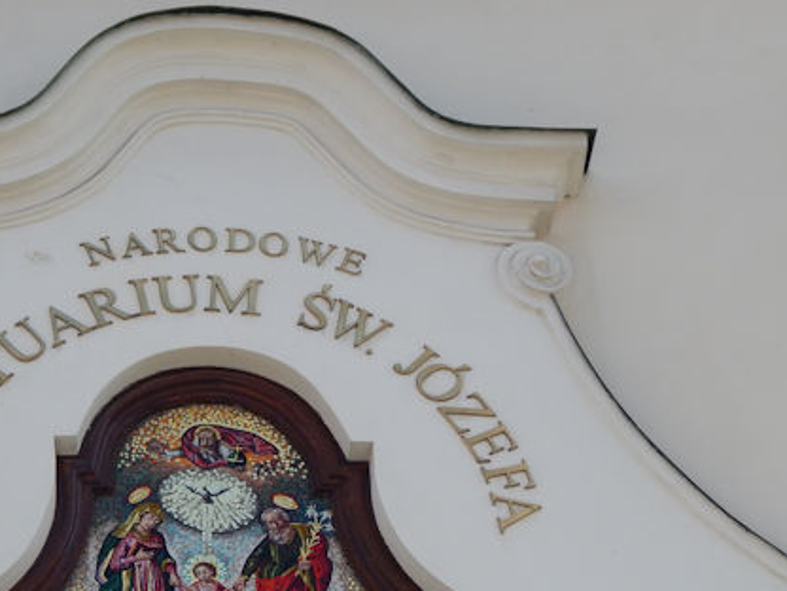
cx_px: 212
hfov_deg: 16.9
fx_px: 2637
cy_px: 482
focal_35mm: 116
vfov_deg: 12.7
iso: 125
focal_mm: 12.3
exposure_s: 1/500
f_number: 4.1
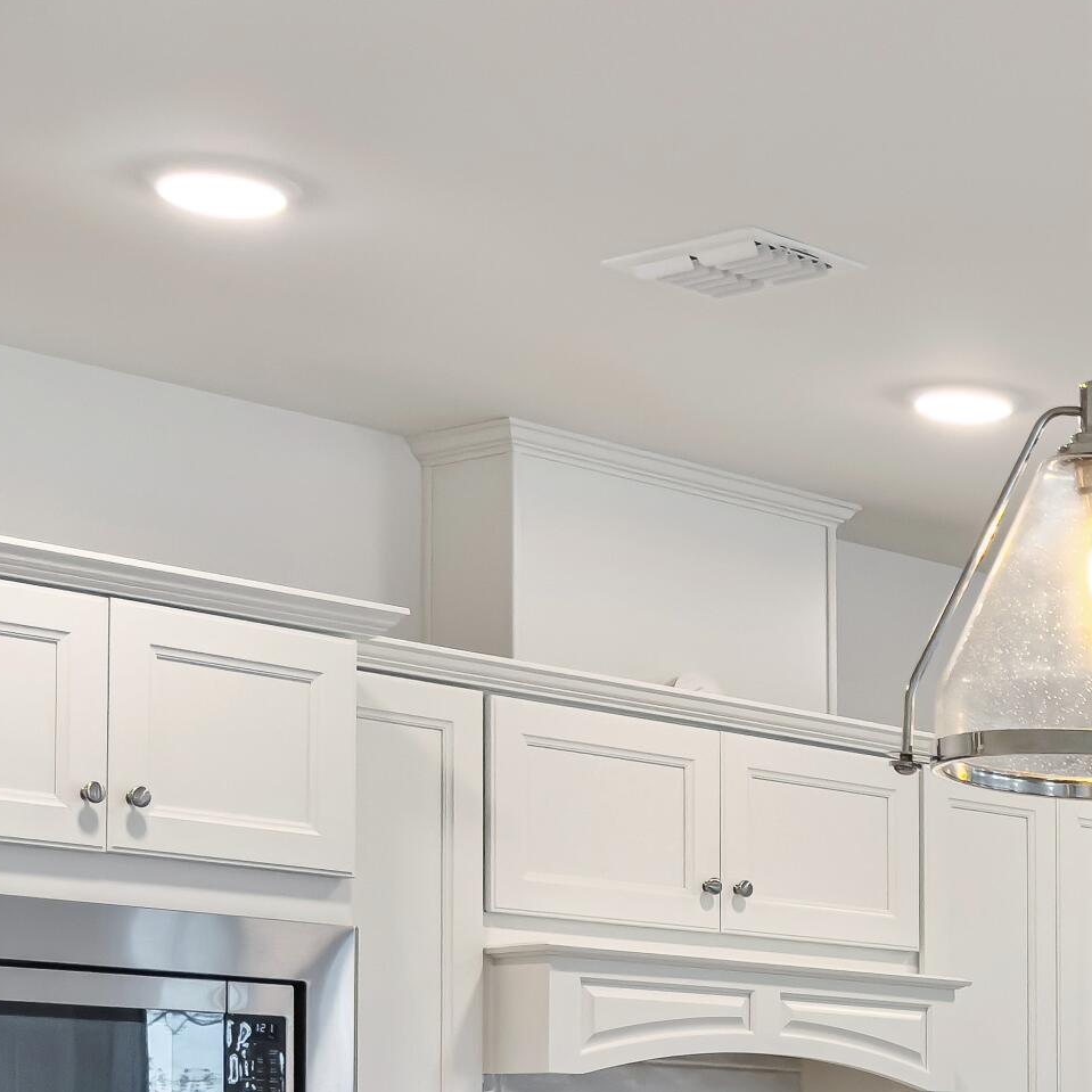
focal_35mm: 94
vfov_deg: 17.9
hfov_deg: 17.0
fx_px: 3355
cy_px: 1177
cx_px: 1552
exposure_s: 1/190
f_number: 1.8
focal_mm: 6.76
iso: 64
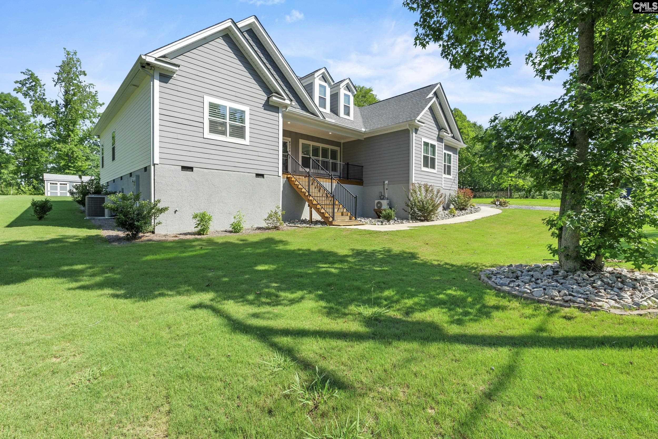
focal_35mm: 16
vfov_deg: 72.1
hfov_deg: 95.0
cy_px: 220
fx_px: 302
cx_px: 329
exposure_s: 1/320
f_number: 6.3
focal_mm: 11
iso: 320
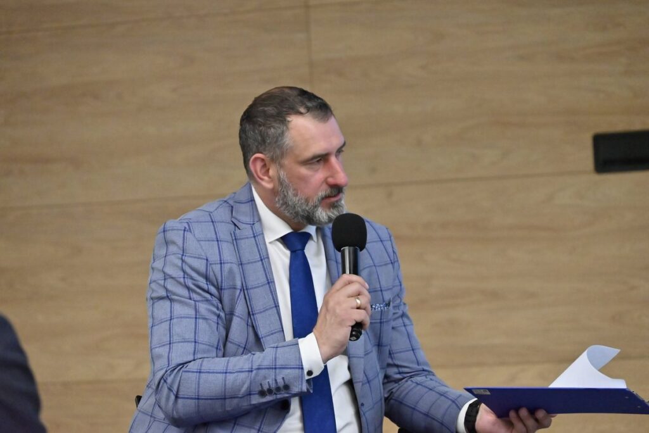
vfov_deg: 7.6
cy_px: 216
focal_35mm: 180
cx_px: 324
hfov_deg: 11.4
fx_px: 3247
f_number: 6.3
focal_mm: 180
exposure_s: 1/200
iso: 7200
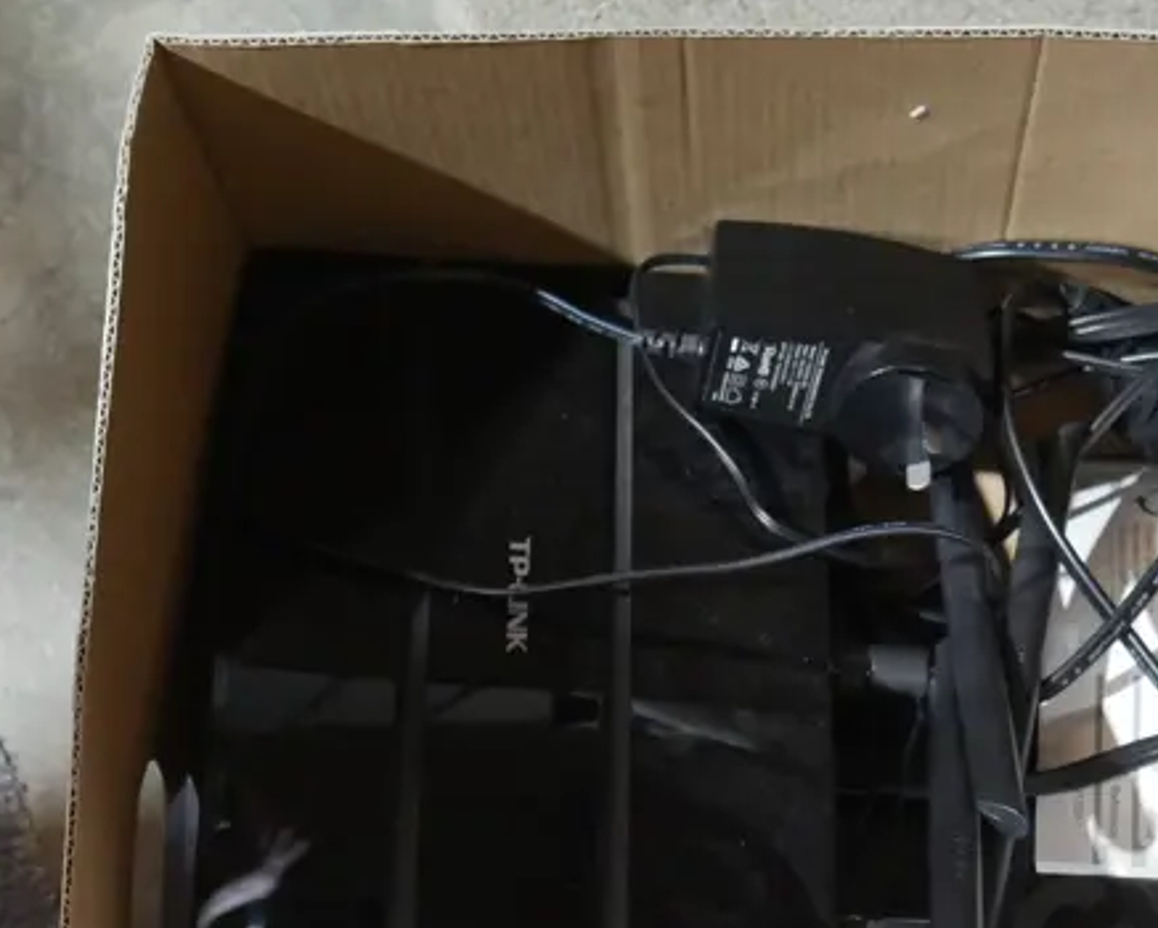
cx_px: 983
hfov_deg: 19.7
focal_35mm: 96
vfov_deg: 15.6
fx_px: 3292
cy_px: 1005
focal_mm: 21
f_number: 4.6
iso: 2500
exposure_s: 1/60
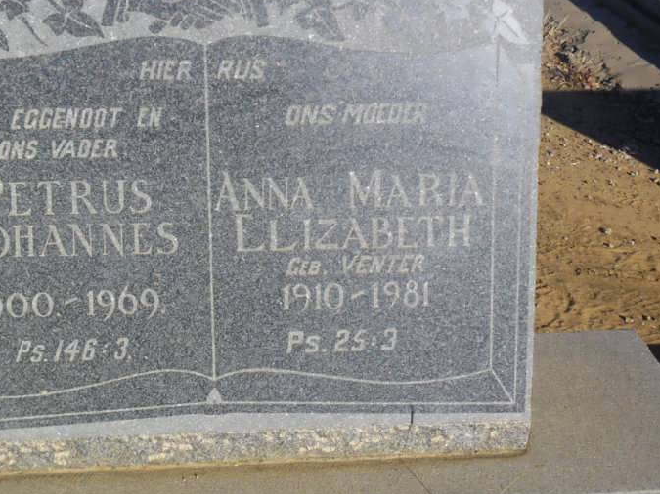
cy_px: 210
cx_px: 283
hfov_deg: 39.6
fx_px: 915
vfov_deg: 30.2
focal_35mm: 48
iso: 80
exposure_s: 1/189
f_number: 9
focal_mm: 4.9
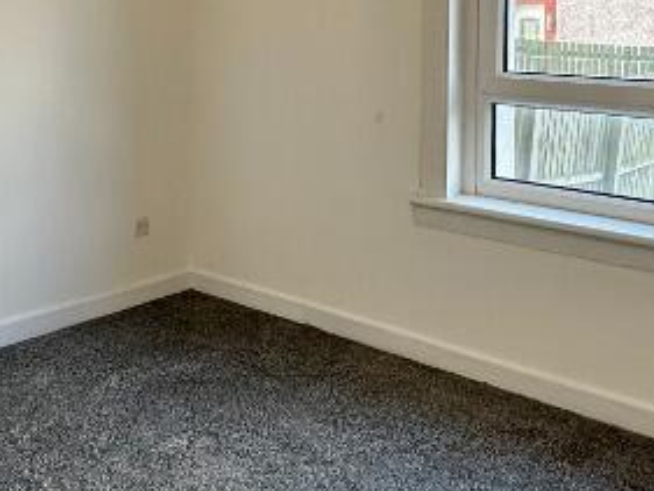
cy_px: 30
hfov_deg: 36.4
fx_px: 964
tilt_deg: -1.5
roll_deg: +0.4
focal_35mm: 51
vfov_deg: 27.3
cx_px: 149
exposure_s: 1/100
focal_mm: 2.22
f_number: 2.2
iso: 125
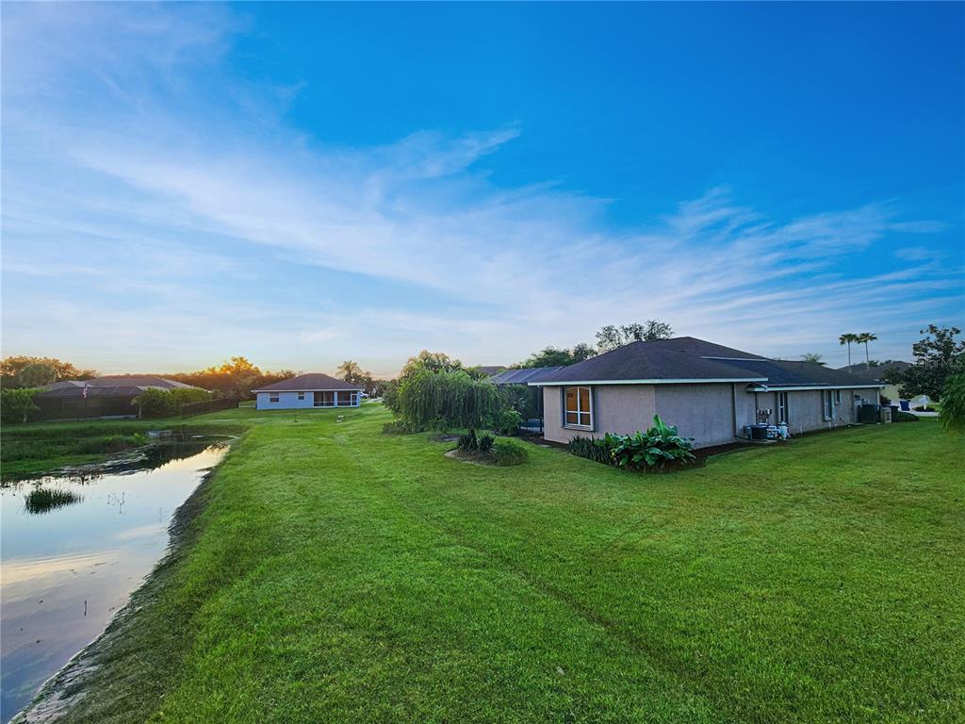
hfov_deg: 106.2
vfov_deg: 89.9
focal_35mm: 13
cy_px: 362
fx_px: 362
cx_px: 482
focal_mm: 2.2
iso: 50
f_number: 2.2
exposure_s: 1/207
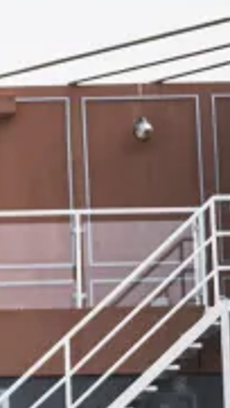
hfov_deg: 7.3
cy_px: 320
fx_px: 1754
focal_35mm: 162
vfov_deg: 13.2
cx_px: -174
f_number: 1.4
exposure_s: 1/250
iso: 100
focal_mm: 35
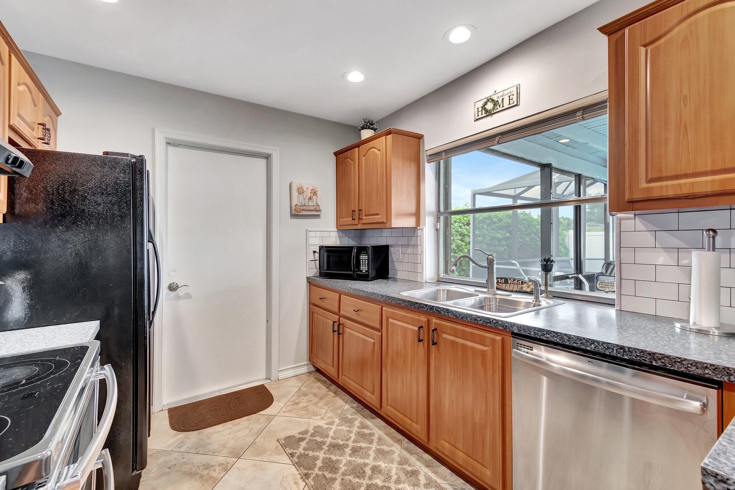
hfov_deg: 100.4
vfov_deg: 77.3
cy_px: 245
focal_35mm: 15
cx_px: 368
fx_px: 306
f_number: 8
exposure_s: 1/6
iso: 1000
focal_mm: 10
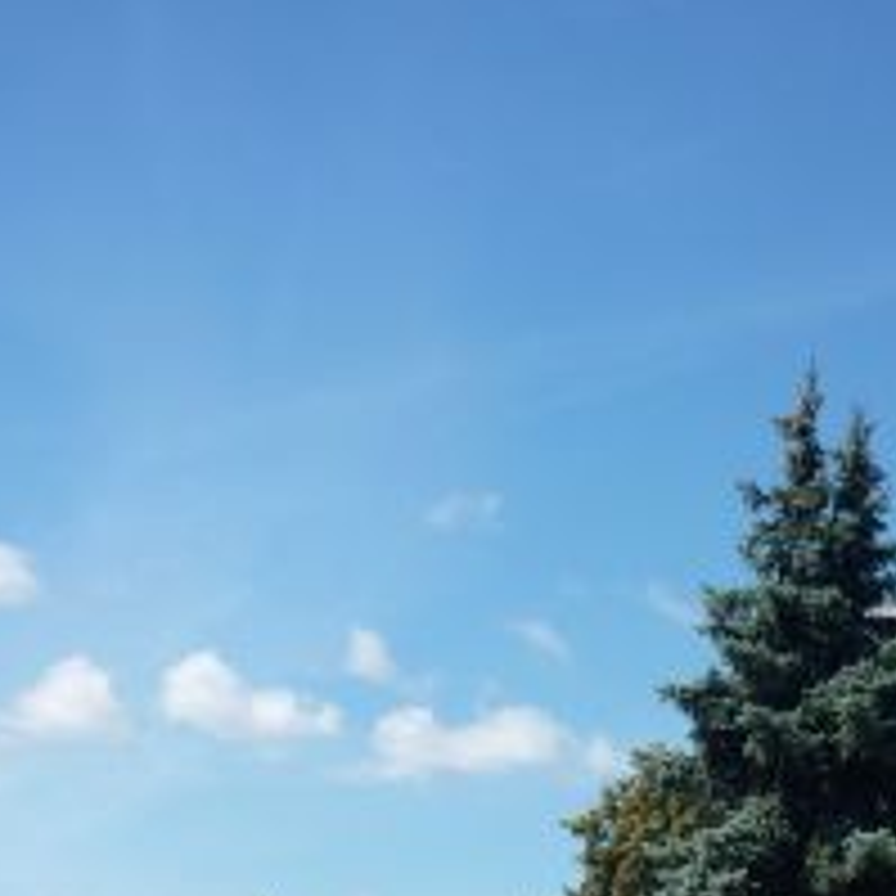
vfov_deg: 19.1
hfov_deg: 19.7
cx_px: 450
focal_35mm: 88
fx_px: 2577
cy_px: 923
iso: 80
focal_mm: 5.5
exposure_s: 1/160
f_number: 8
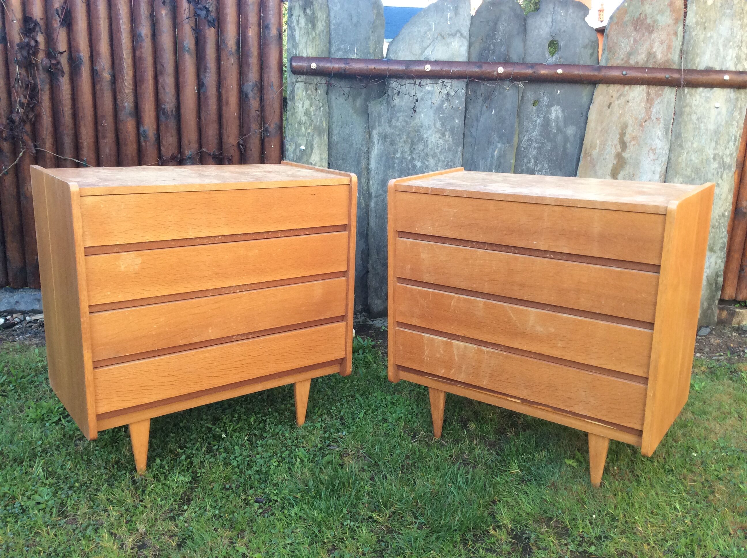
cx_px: 374
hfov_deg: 56.9
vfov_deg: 44.1
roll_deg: -1.5
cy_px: 279
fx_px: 690
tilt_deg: -15.9
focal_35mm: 32
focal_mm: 3.3
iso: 64
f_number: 2.4
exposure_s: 1/100
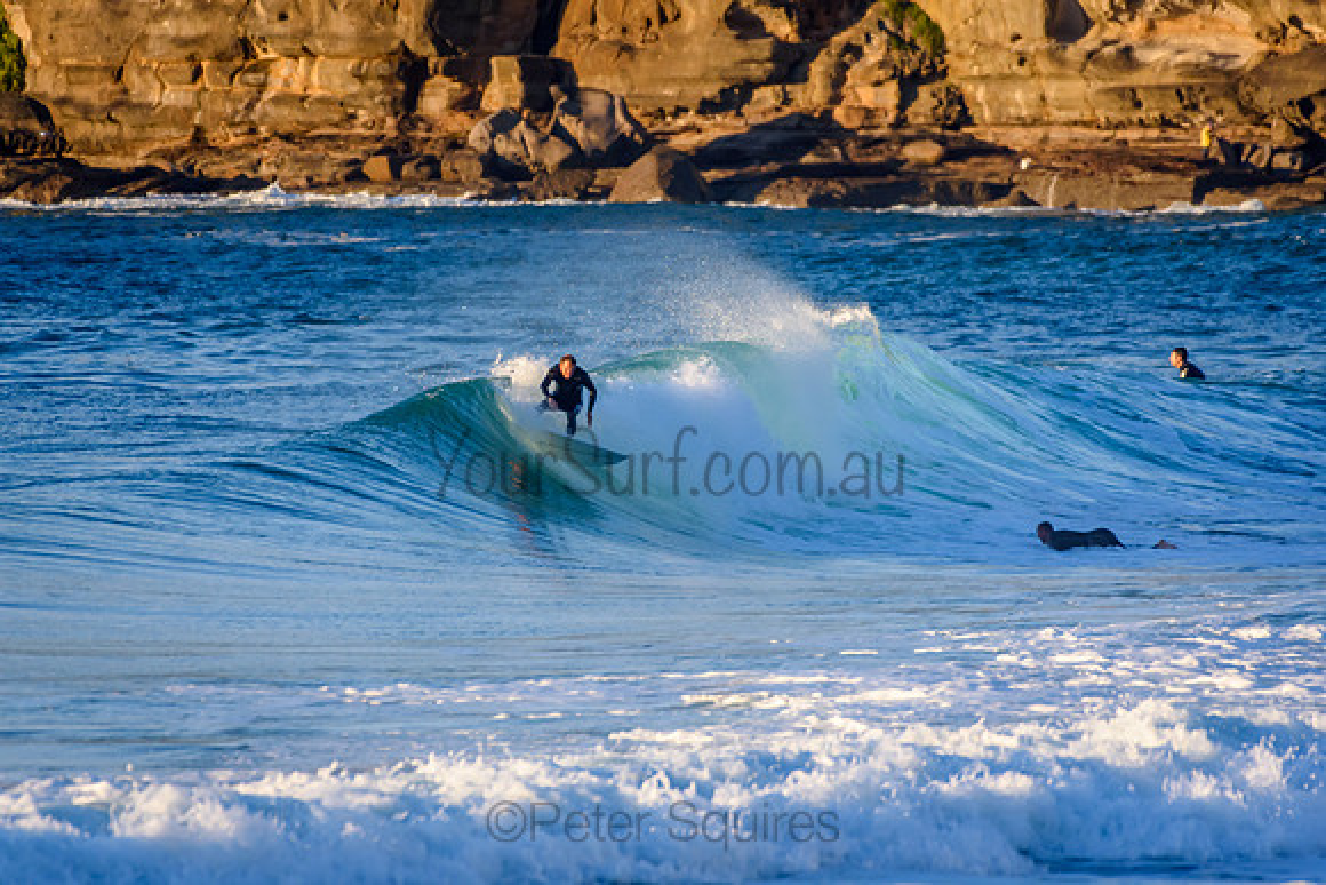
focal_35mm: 750
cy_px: 442
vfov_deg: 1.8
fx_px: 27630
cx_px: 663
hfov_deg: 2.7
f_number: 5.6
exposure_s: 1/1600
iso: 720
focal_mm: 500
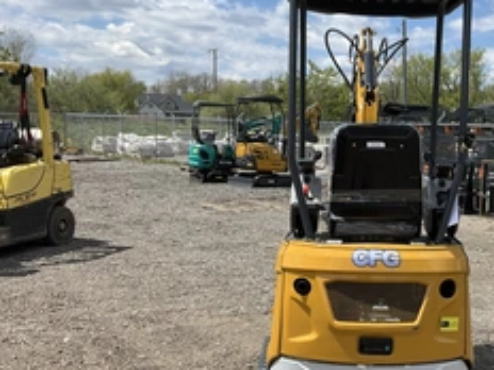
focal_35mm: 50
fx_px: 714
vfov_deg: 29.1
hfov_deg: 37.0
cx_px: 385
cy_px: 202
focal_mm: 3
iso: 25
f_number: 1.8
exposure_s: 1/2058
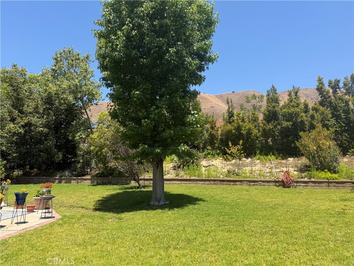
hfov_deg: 71.6
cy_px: 133
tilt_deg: +10.7
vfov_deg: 56.8
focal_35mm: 24
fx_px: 245
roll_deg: +0.1
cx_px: 177
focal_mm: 6.76
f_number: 1.78
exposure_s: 1/2445
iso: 80
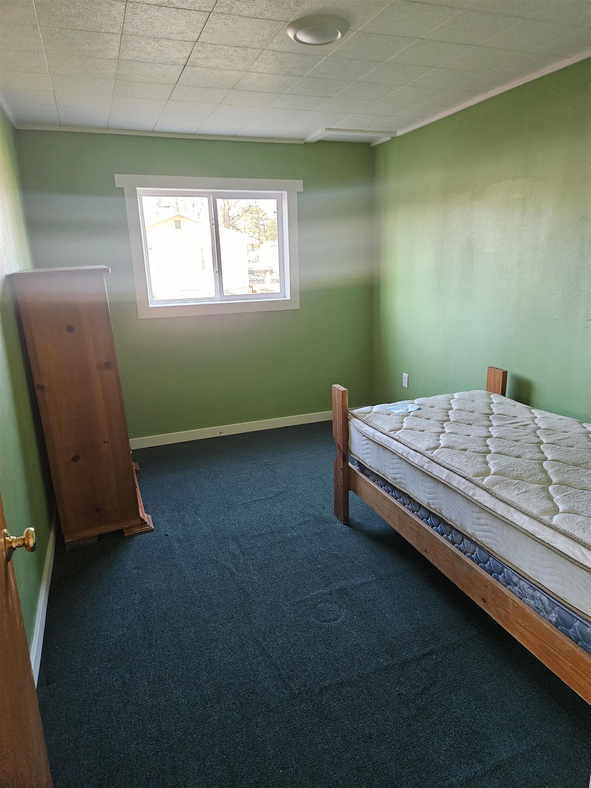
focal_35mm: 23
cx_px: 296
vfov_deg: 73.9
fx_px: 524
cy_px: 394
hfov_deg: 58.9
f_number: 1.8
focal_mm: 5.4
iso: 640
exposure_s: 1/120
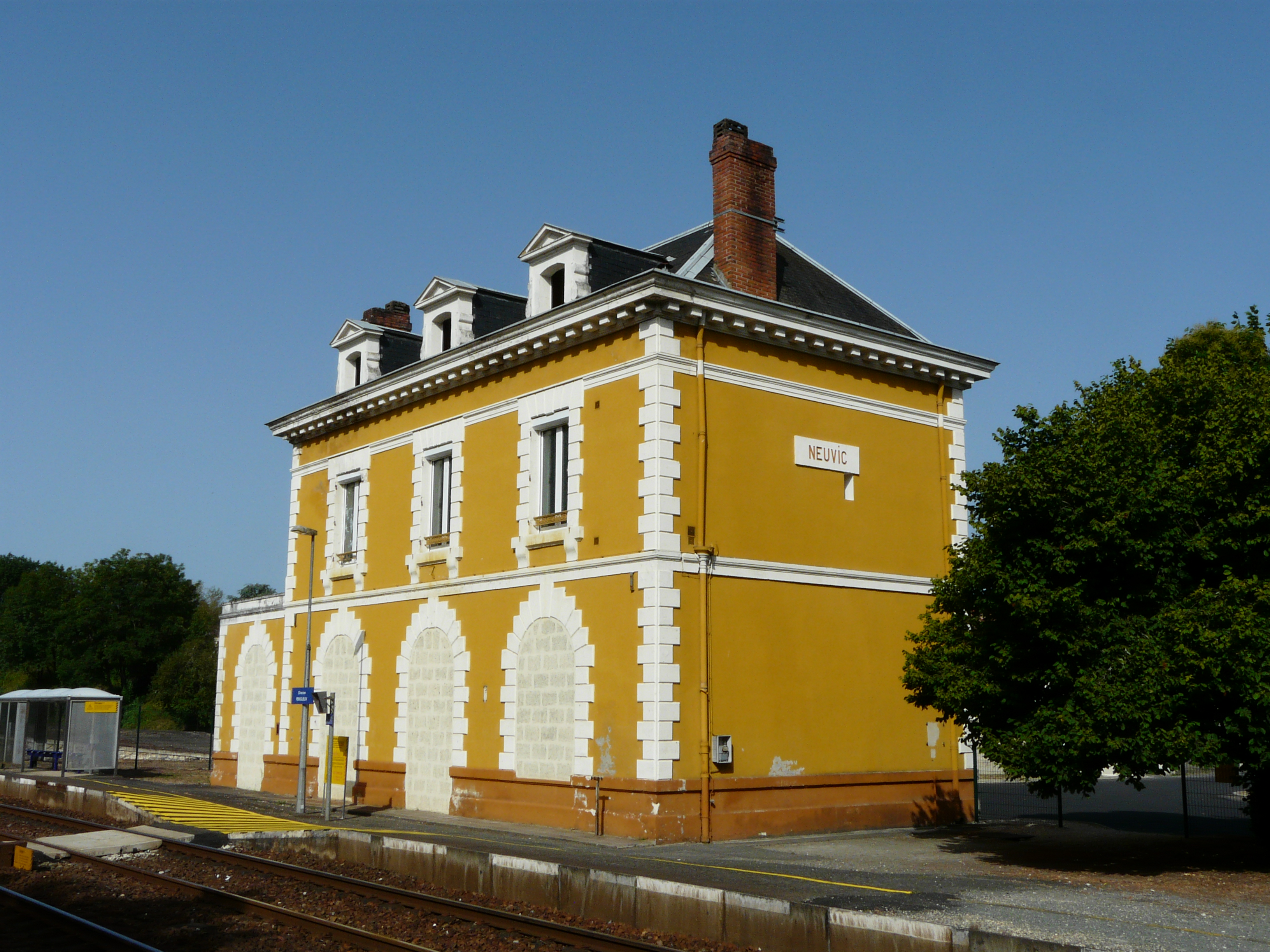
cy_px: 476
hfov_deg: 50.1
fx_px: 1357
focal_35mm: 37
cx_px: 635
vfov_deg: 38.7
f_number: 8
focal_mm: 6
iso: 100
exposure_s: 1/400
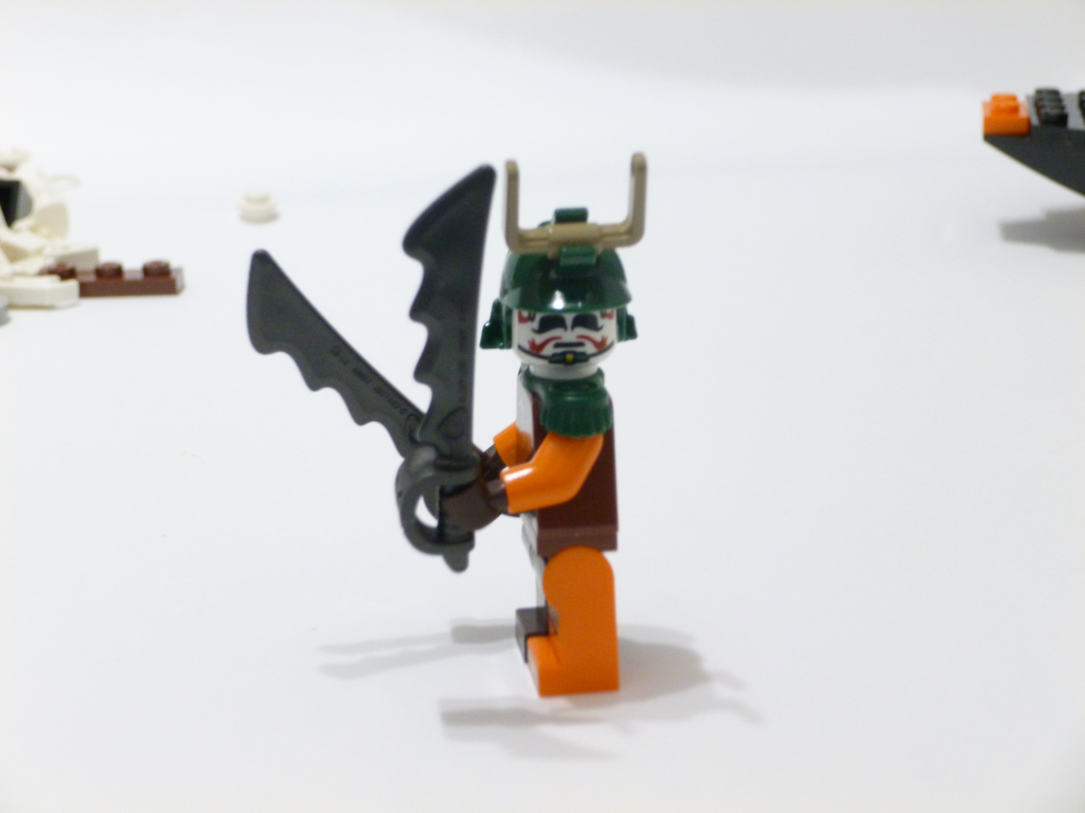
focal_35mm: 73
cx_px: 542
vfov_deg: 20.2
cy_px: 406
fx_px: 2288
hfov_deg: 26.7
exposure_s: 1/4
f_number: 4.7
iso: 400
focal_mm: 13.2
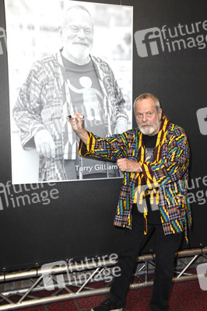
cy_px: 156
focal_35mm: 48
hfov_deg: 28.0
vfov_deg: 41.1
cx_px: 104
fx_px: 415
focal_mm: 32
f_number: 6.3
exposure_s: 1/160
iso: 1250
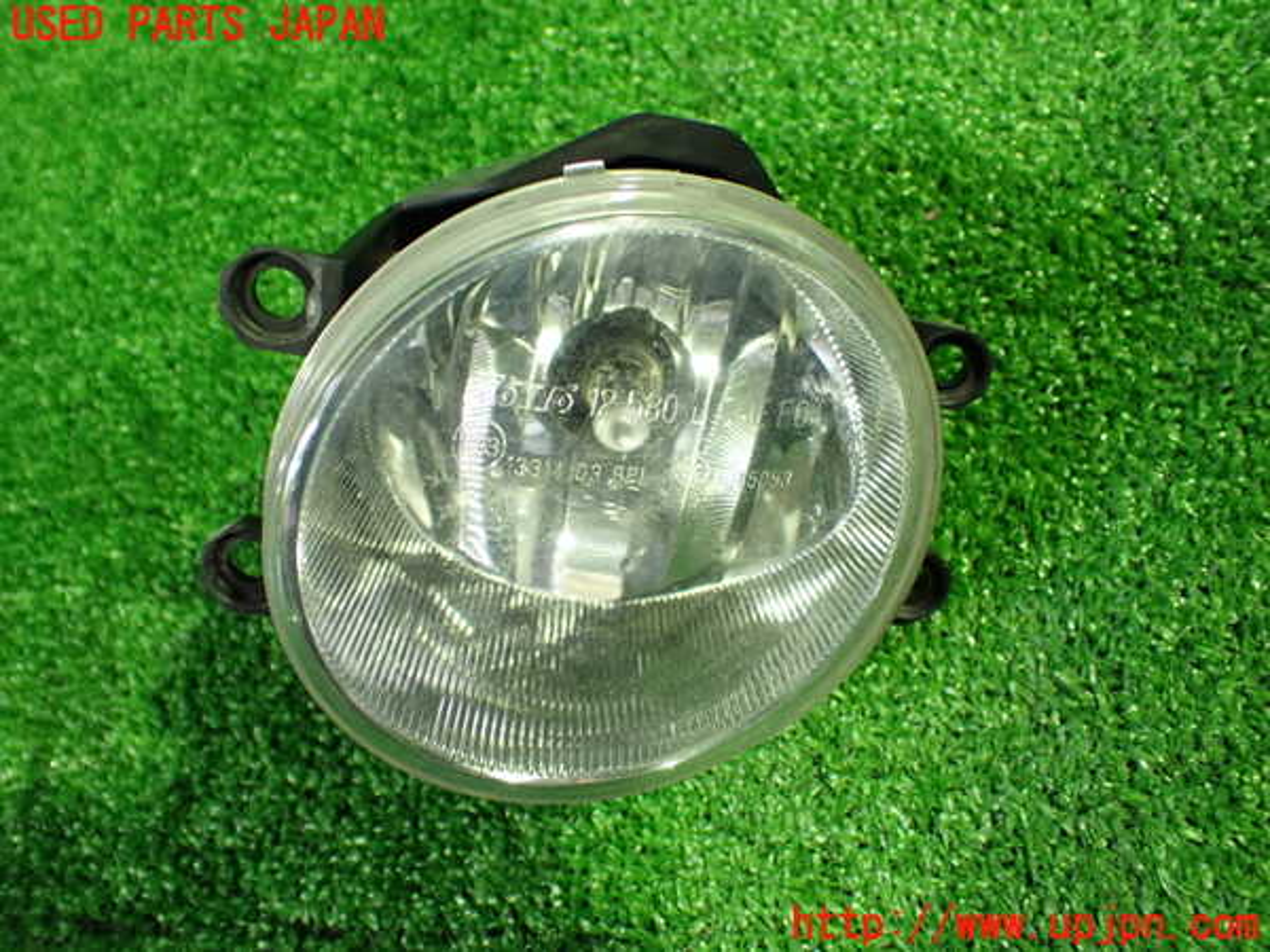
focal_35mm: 32
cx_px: 635
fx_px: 1174
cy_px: 476
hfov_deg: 56.8
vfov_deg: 44.2
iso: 800
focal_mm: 5.79
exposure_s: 1/50
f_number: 2.4
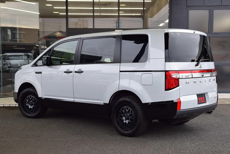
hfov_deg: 37.8
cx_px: 115
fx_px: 336
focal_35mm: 52
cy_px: 77
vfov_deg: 25.8
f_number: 9
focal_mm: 35
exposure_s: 1/160
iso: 400
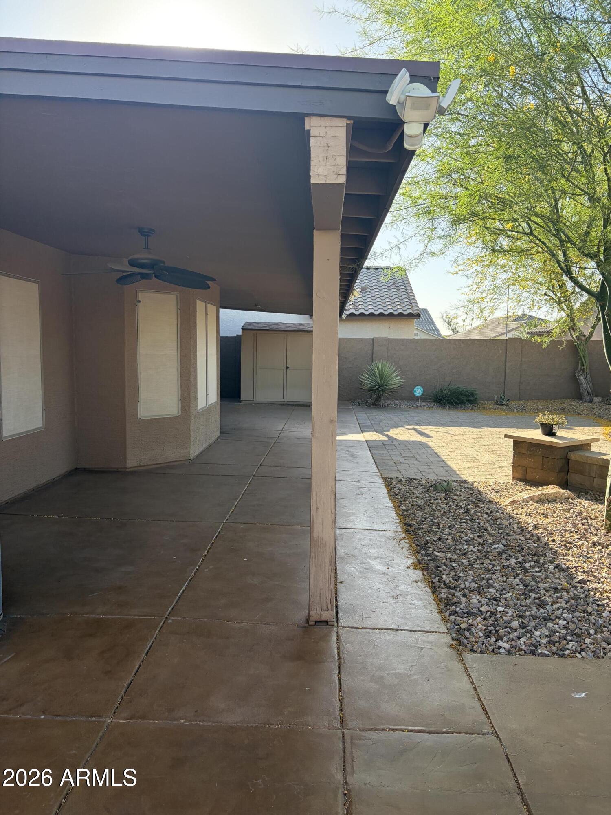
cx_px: 306
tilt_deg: -5.1
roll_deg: -0.9
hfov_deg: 53.1
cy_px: 408
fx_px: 612
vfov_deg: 67.3
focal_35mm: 26
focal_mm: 5.96
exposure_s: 1/782
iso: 64
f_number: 1.6
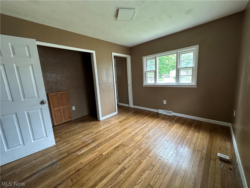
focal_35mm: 14
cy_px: 94
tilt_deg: -10.2
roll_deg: +2.8
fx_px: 101
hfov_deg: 102.1
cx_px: 125
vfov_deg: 85.7
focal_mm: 2.22
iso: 200
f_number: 2.2
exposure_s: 1/60
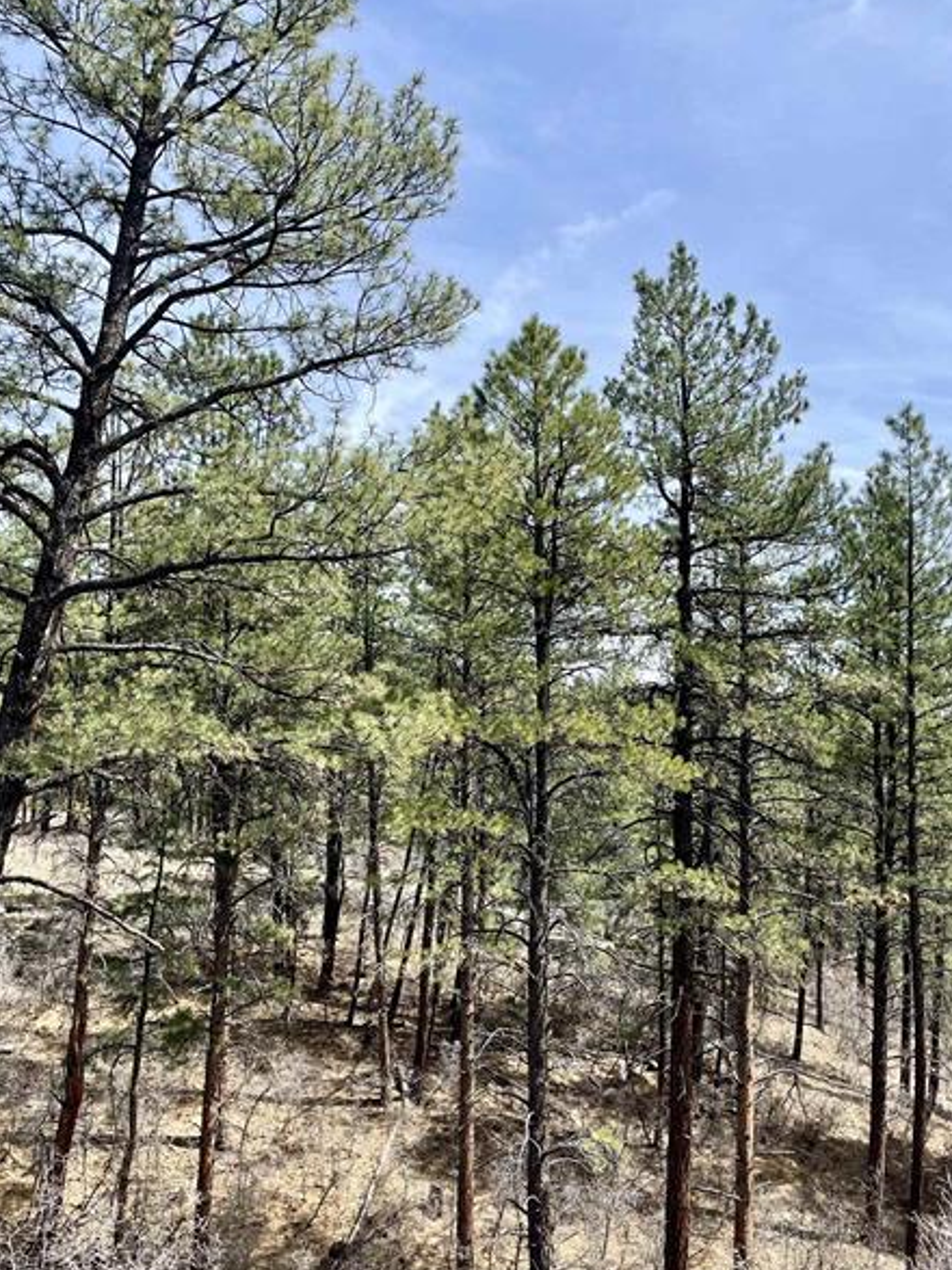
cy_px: 673
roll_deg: -0.1
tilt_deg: +5.0
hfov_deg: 41.3
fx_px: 1247
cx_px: 619
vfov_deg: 53.9
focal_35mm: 34
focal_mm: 4.2
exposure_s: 1/2506
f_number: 1.6
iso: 32
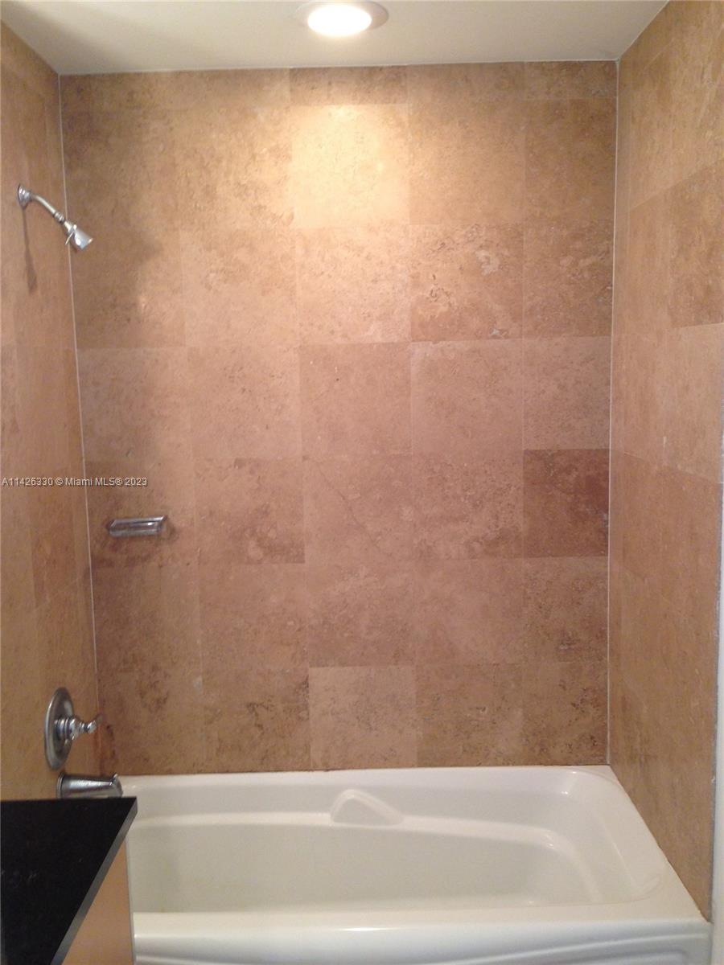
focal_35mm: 33
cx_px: 362
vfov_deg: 55.4
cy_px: 482
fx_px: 920
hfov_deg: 42.9
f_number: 2.4
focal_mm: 4.12
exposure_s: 1/20
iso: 125
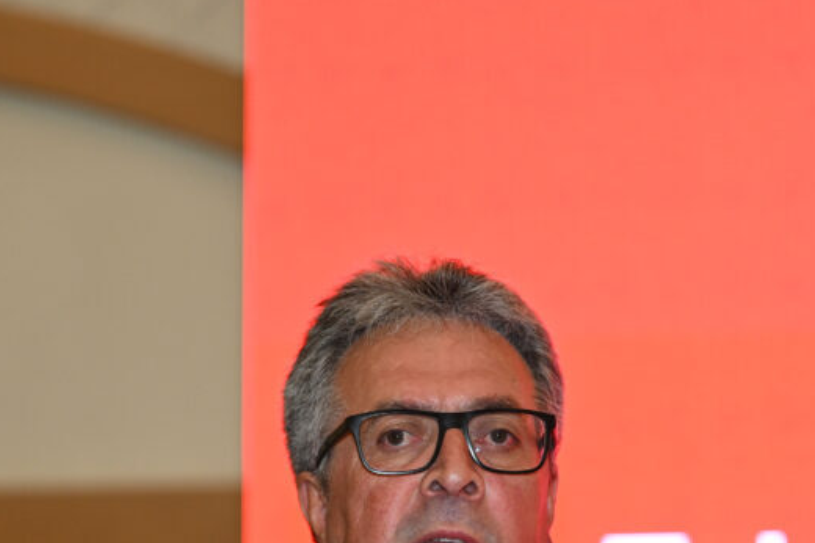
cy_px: 625
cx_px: 647
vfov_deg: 5.8
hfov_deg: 8.8
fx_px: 5294
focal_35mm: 234
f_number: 2.8
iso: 640
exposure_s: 1/160
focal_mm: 95
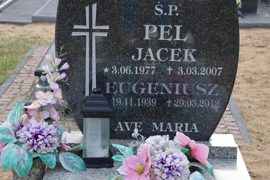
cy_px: 90
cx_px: 135
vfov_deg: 13.8
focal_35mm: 99
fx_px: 742
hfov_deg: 20.6
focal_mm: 66
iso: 180
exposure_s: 1/125
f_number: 5.6
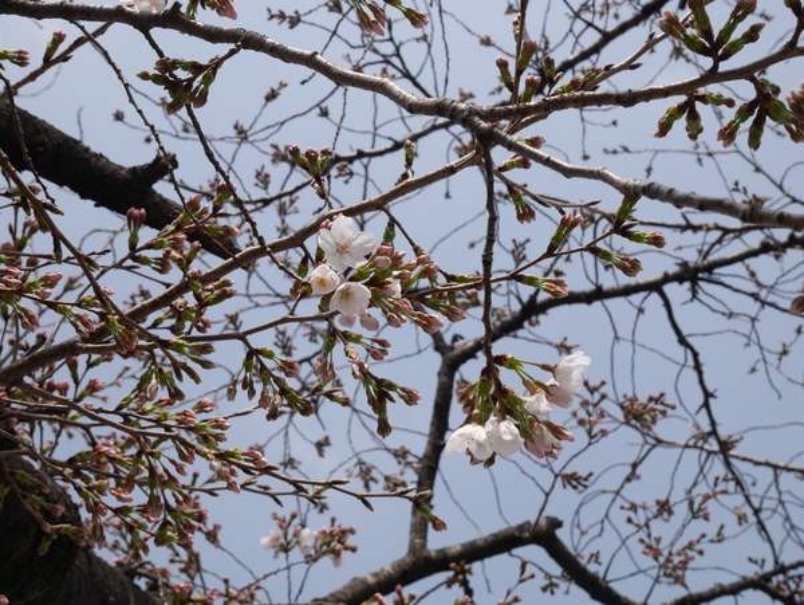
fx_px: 1488
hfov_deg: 30.2
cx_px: 402
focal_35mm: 64
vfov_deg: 23.0
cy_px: 302
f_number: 9
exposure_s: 1/320
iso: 200
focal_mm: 32
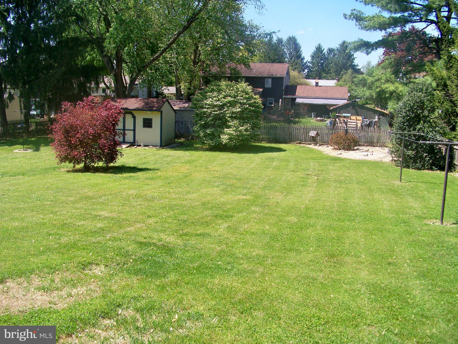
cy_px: 172
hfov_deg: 55.4
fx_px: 437
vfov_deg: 42.9
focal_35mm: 33
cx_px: 229
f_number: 4
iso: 80
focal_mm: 5.85
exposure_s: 1/500
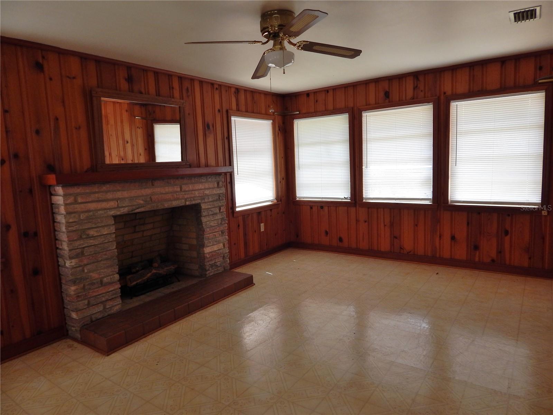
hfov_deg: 73.9
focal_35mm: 23
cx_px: 276
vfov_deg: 58.9
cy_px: 208
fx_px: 367
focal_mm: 4
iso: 125
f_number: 3
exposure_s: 1/60
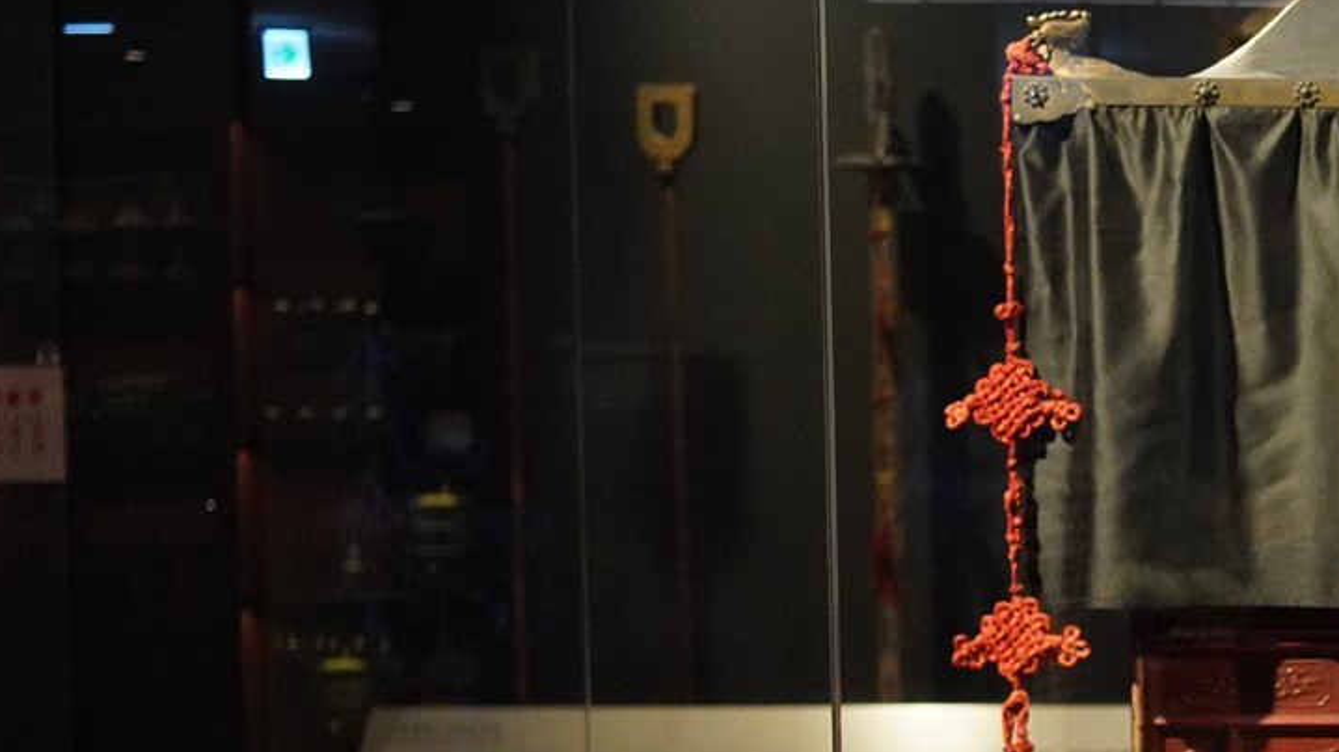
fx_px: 3621
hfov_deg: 19.0
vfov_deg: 11.8
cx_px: 1851
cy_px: 668
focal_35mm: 102
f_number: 3.5
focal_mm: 35
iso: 6400
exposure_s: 1/80
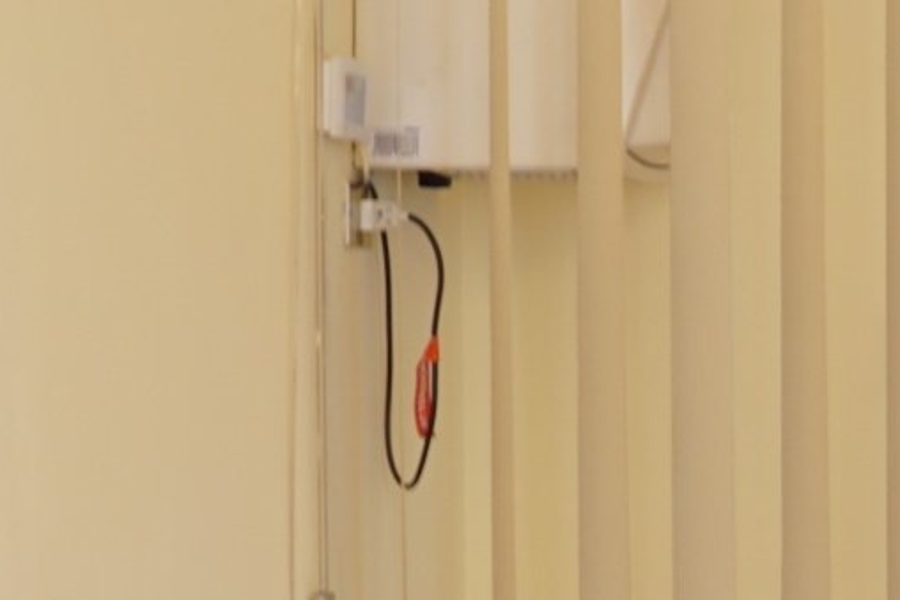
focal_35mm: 136
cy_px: 619
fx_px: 3401
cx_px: 1238
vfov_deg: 10.0
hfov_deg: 14.3
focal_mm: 18
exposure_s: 1/5
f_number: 3.5
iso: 100
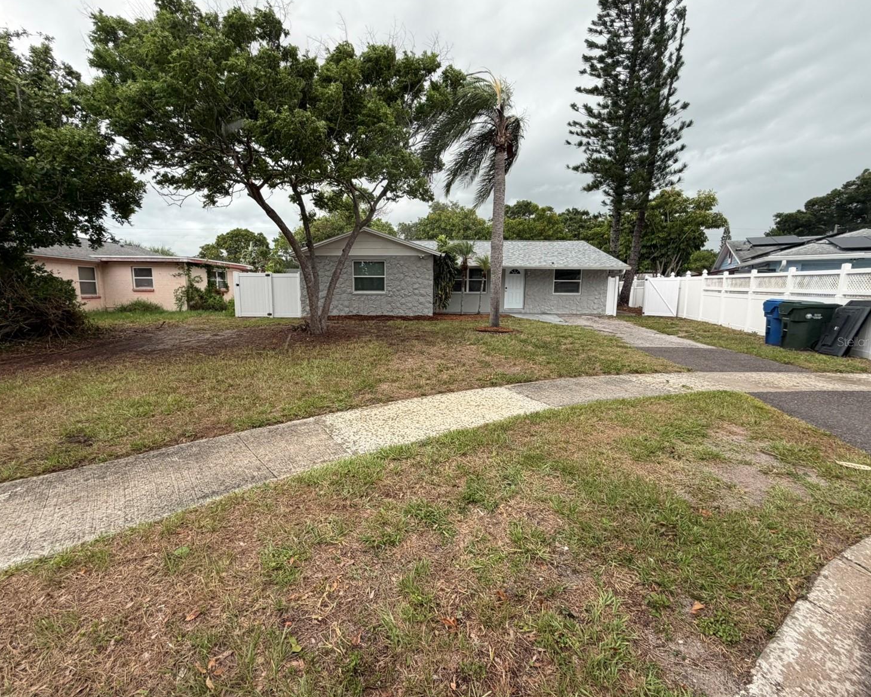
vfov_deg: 84.0
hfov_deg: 96.7
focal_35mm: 15
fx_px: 387
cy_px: 341
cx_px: 416
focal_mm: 2.22
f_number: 2.2
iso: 50
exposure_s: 1/346
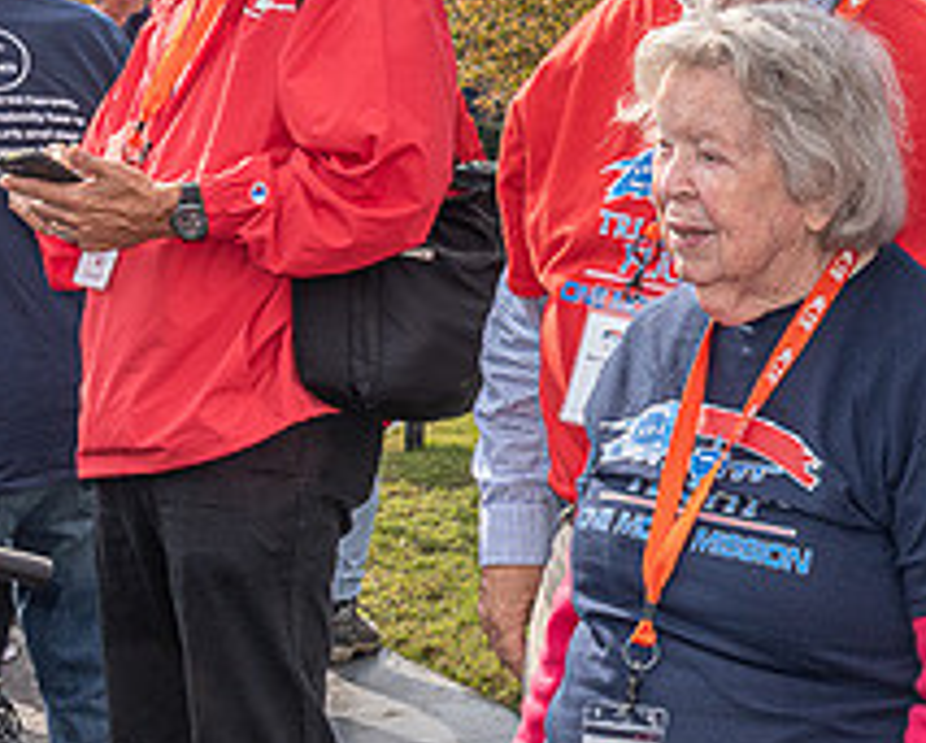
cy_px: 180
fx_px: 2662
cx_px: 1130
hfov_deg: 18.6
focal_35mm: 97
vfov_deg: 15.8
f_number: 13
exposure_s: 1/250
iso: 500
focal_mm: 38
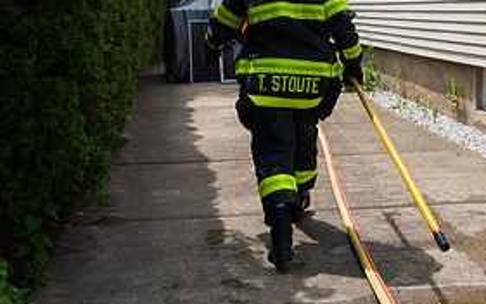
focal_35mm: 61
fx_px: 808
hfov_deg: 33.2
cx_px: 322
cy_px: 41
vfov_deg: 21.0
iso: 200
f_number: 3.2
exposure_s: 1/3200
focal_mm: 29
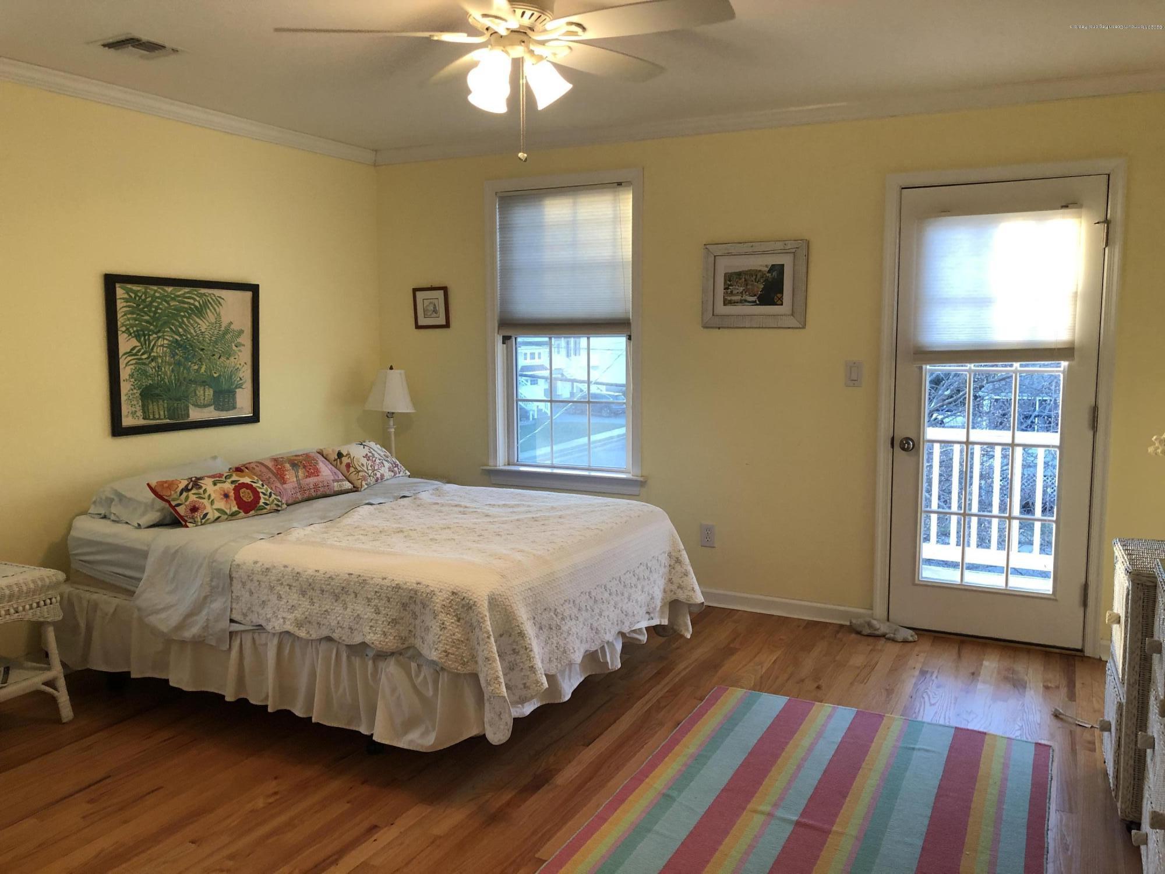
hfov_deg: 63.4
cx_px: 582
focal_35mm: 28
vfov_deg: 49.7
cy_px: 437
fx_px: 942
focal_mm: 3.99
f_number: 1.8
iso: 40
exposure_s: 1/30
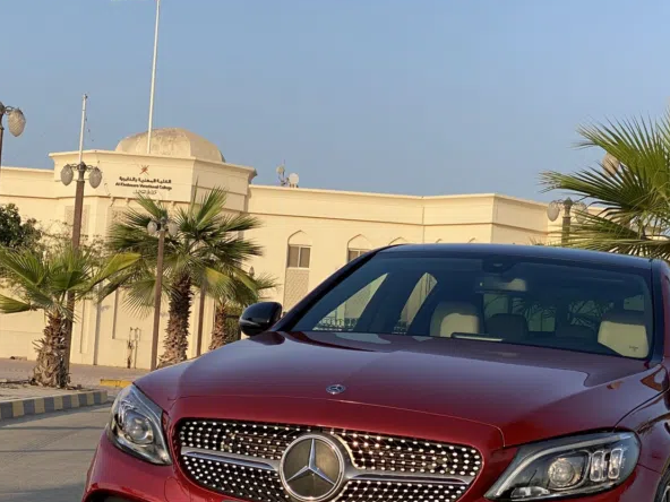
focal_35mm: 90
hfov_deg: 21.8
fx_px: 1742
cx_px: 353
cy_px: 376
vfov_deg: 16.3
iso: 20
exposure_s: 1/905
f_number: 2
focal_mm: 6
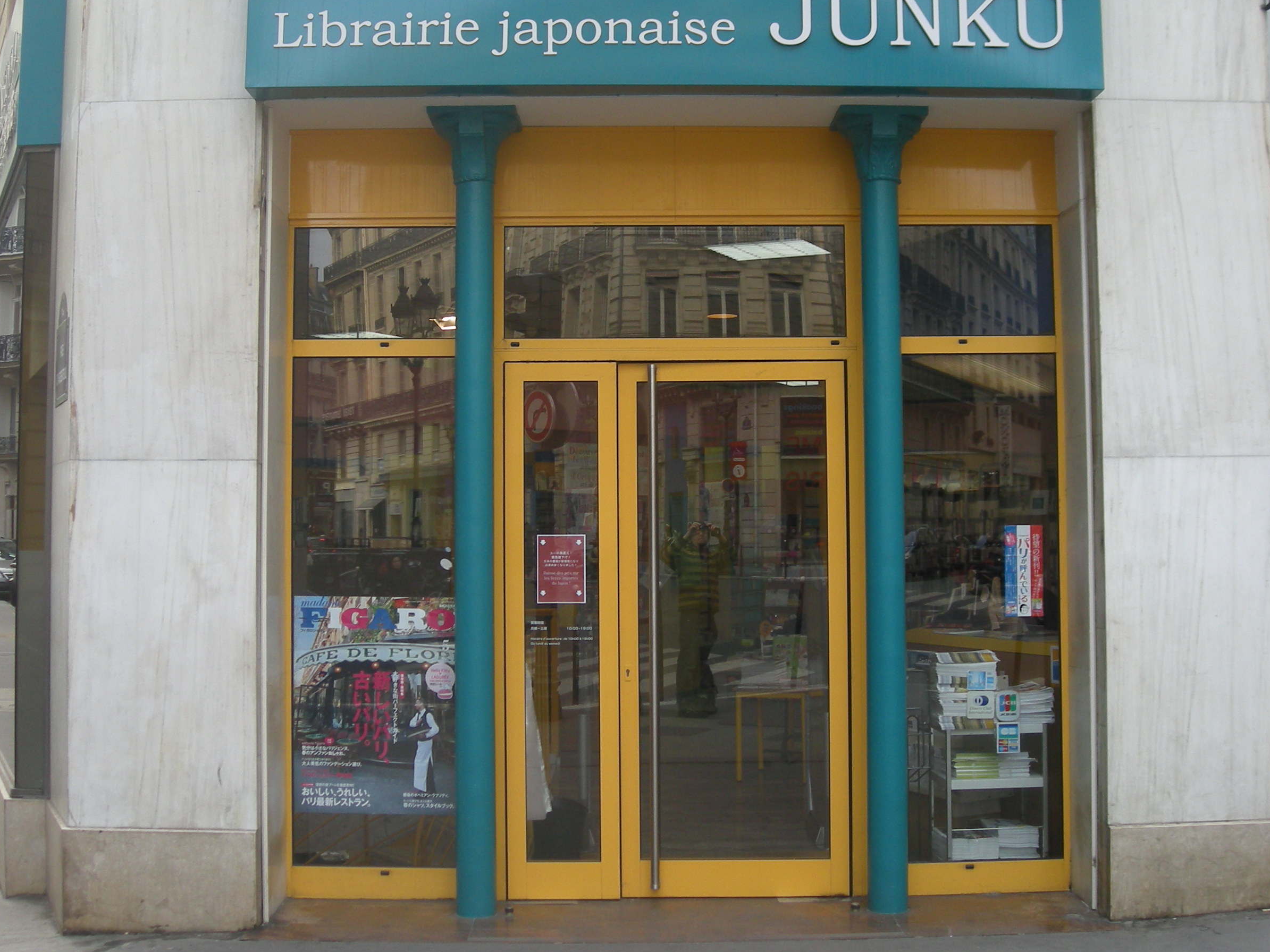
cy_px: 406
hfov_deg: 42.0
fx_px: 1651
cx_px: 681
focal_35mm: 45
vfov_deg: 32.1
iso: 50
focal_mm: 5.7
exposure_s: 1/110
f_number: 2.8
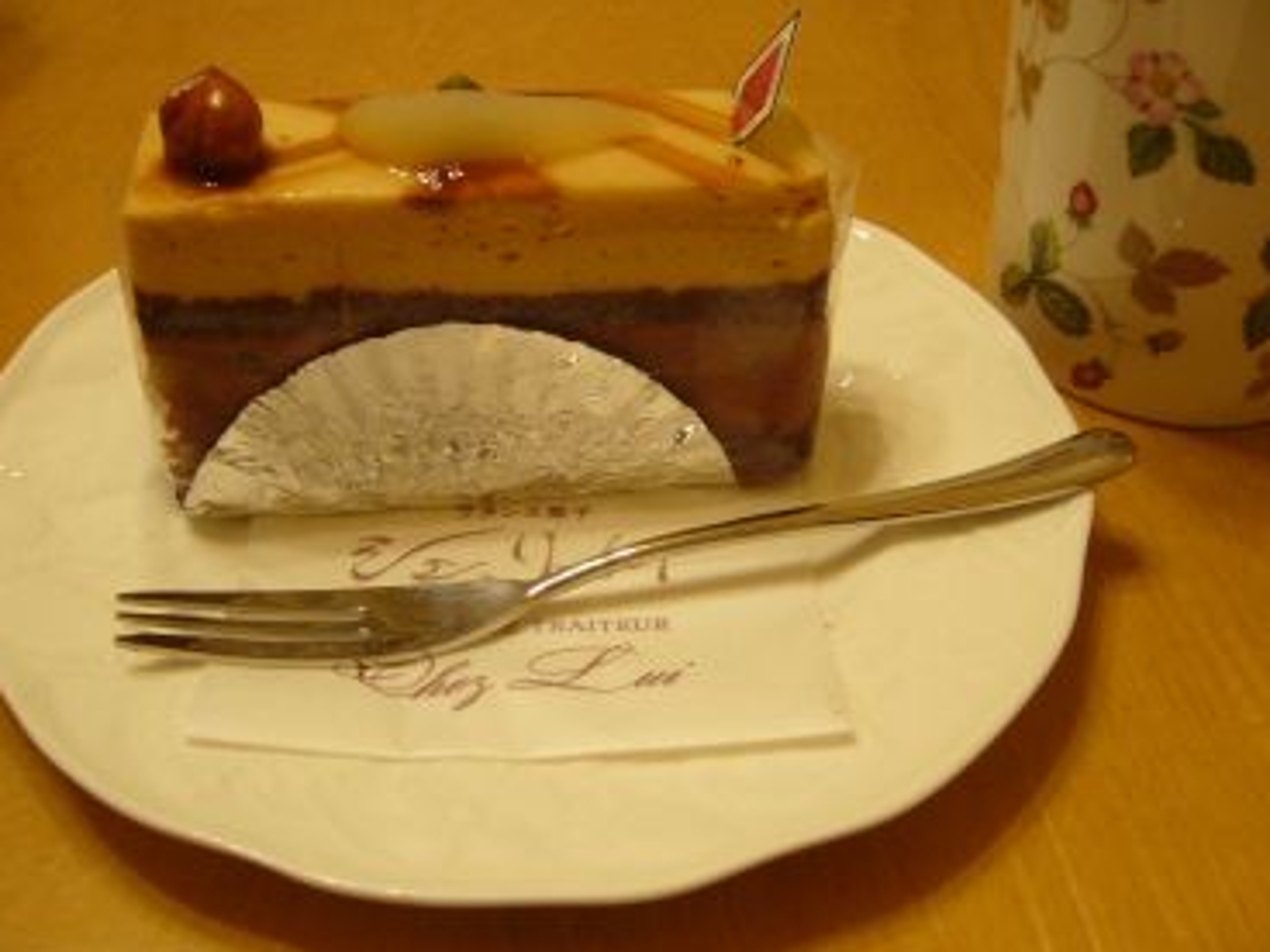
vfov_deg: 37.7
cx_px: 607
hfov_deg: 49.0
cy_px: 483
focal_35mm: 38
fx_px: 1394
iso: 125
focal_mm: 5.8
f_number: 2.8
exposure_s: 1/15
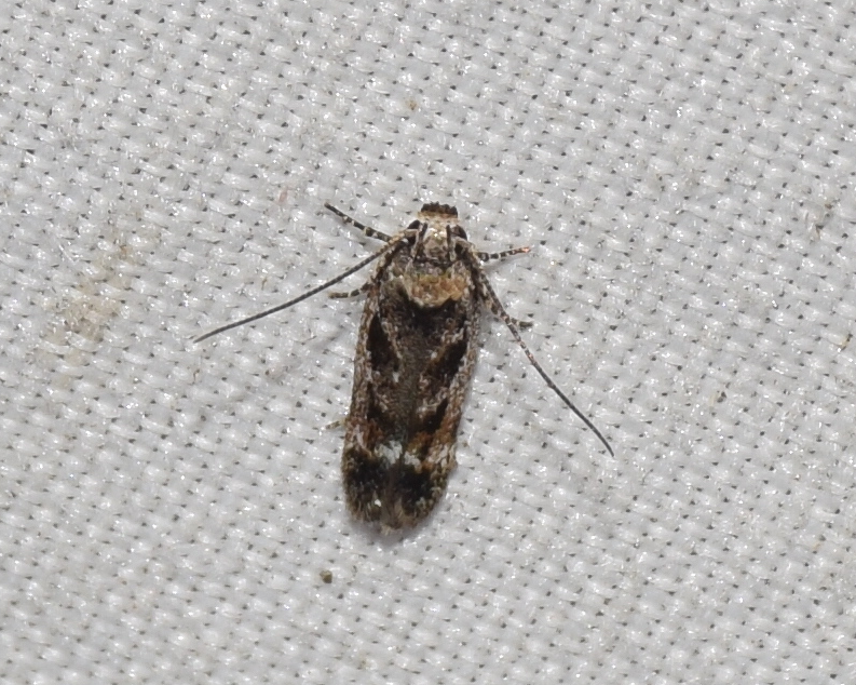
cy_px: 342
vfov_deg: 7.4
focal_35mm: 208
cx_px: 370
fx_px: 5268
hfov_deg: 9.3
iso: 100
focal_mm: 122
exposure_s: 1/160
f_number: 13
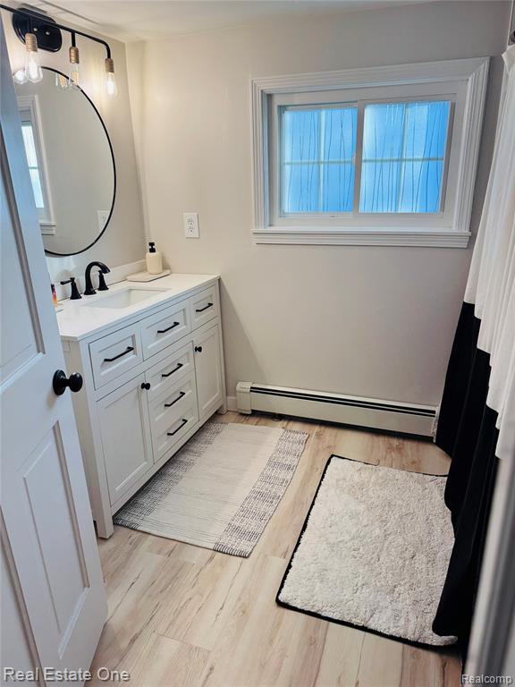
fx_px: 476
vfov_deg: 71.6
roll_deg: +2.1
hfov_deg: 56.8
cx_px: 258
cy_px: 344
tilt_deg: -19.8
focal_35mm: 24
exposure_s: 1/120
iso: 80
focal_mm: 6.76
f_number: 1.78
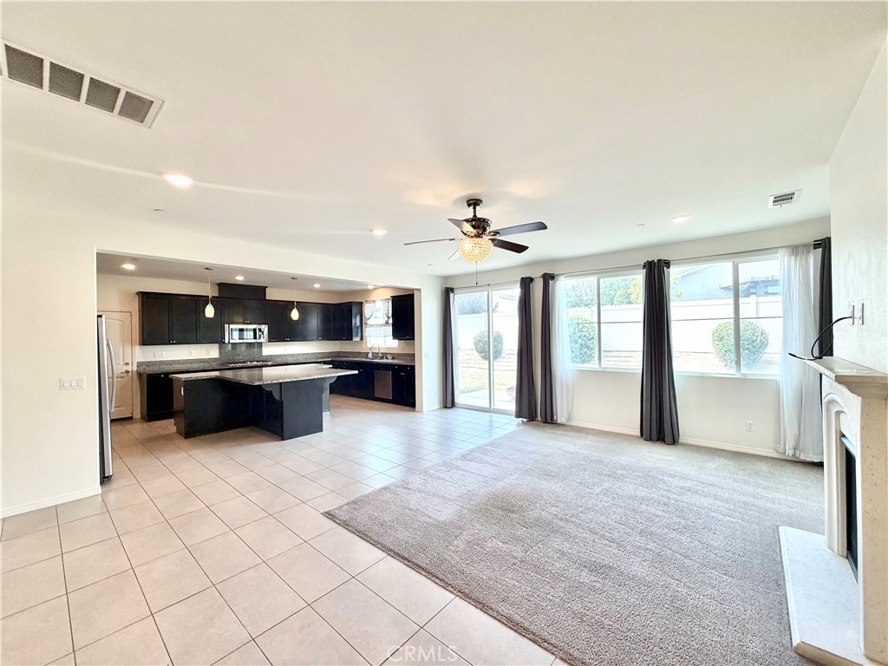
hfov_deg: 102.1
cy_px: 333
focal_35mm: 14
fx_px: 359
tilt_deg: -0.2
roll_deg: +1.1
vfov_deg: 85.7
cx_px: 444
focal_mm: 2.22
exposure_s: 1/120
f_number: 2.2
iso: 125
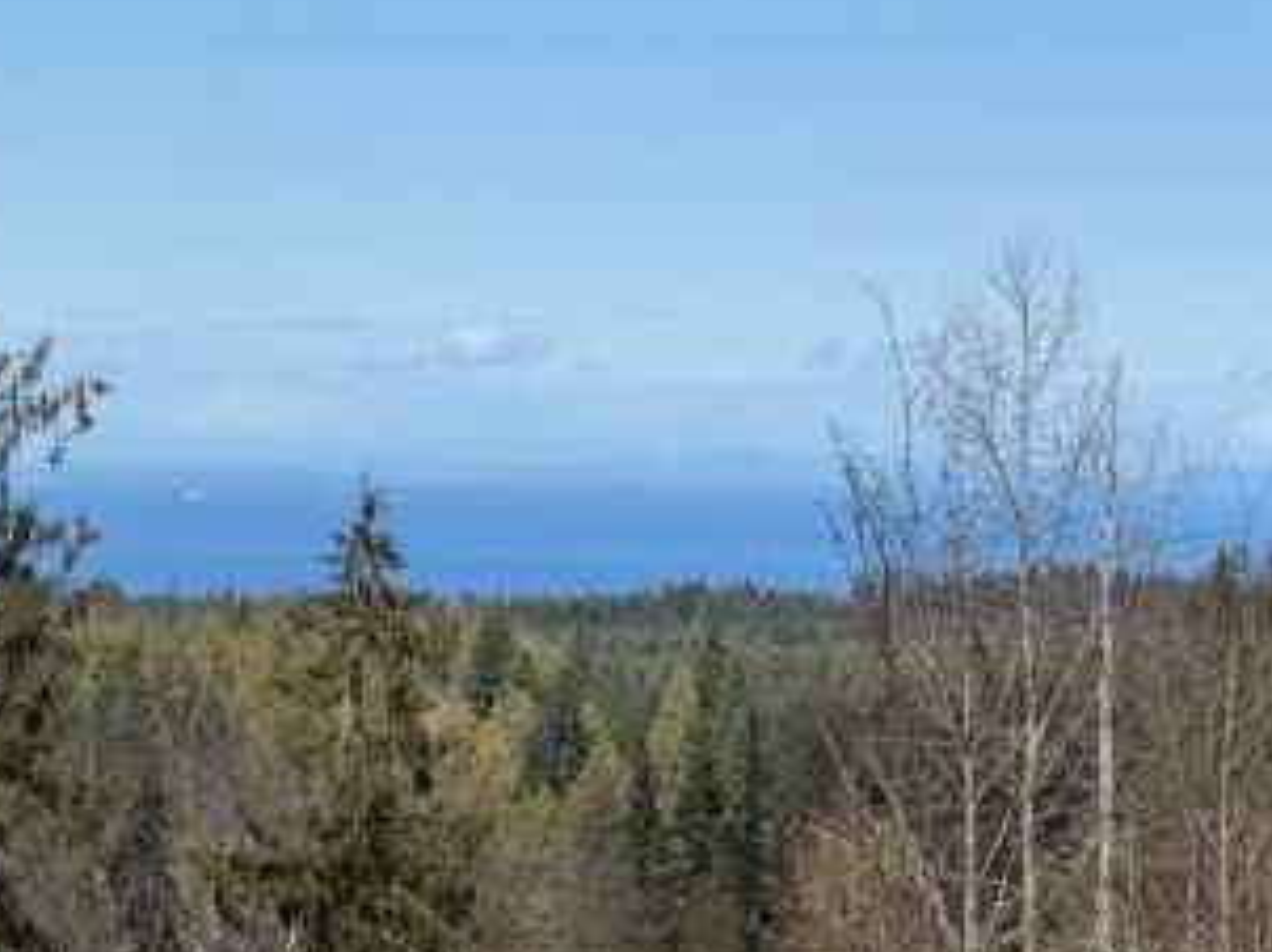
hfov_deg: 12.4
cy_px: 564
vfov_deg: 9.3
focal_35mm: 159
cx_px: 577
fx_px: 5838
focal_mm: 15.66
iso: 50
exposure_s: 1/2358
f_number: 2.8
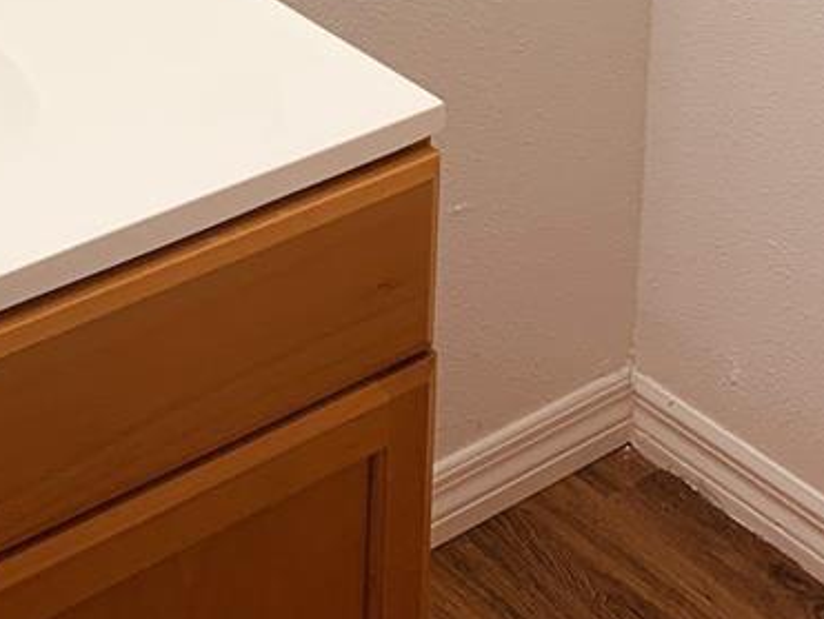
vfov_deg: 15.5
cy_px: -442
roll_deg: -0.2
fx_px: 2001
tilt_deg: -11.6
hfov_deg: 22.9
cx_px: 151
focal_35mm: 84
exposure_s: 1/120
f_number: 1.8
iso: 50
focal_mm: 4.25
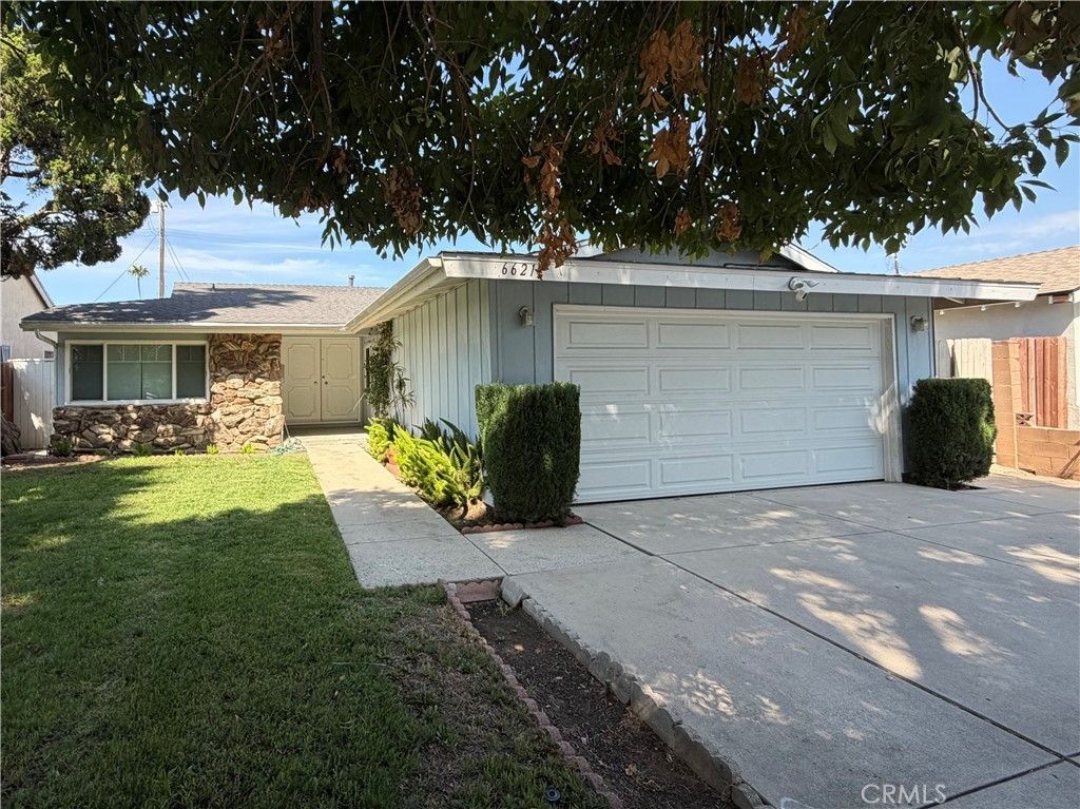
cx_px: 540
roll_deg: +1.1
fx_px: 437
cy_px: 404
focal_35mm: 14
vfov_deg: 85.6
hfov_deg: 102.1
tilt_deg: +0.9
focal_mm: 2.22
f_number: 2.2
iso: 40
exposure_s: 1/631
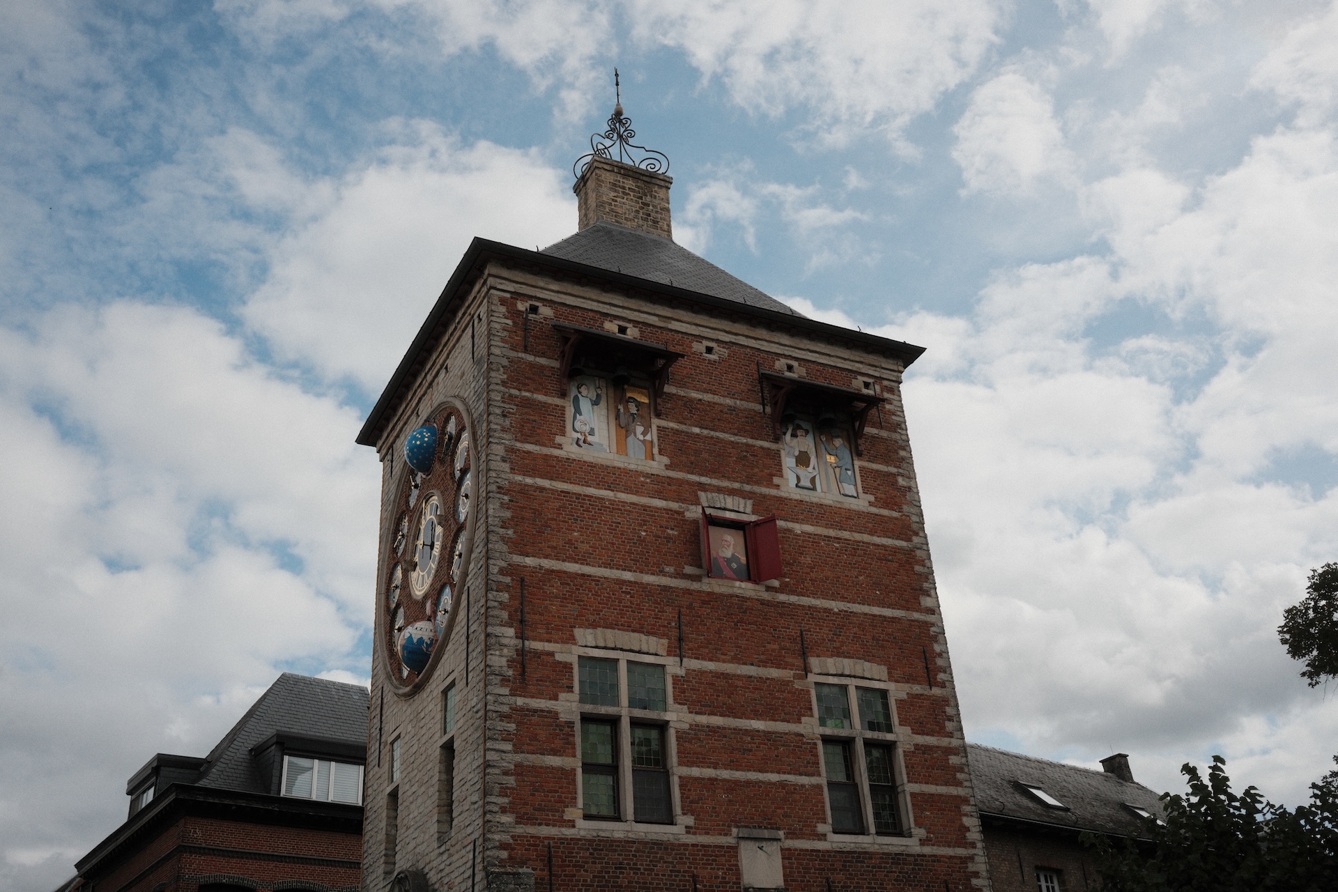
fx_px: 1301
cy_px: 446
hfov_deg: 54.4
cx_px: 669
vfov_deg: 37.9
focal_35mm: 35
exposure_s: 1/10000
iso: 500
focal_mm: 23
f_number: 2.8
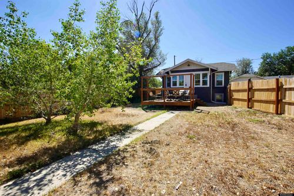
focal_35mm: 16
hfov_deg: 96.8
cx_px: 147
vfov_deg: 73.7
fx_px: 131
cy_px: 98
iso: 100
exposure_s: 1/160
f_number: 10
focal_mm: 11
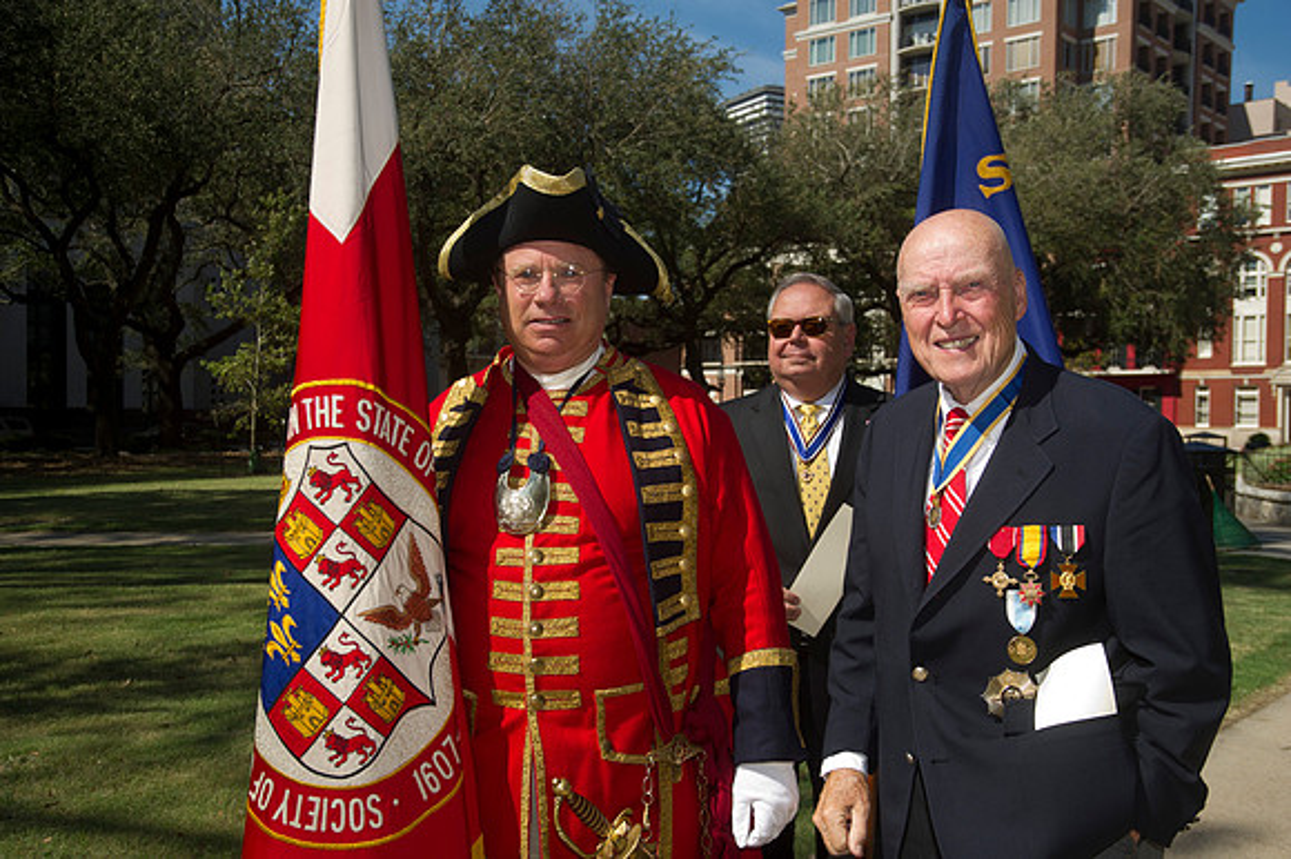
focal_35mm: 38
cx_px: 646
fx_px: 1362
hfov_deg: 50.7
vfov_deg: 35.0
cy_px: 430
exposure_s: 1/320
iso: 160
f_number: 8
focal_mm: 38
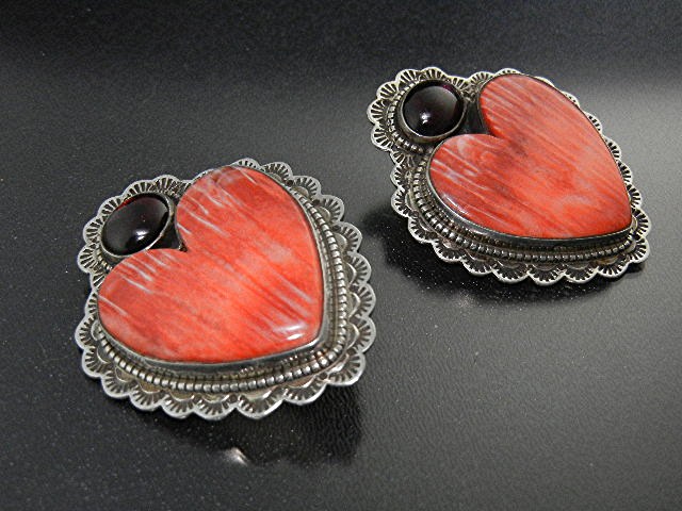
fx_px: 887
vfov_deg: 32.2
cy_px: 256
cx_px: 341
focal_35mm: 45
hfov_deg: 42.1
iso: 800
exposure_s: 1/30
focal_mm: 8.1
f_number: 7.6
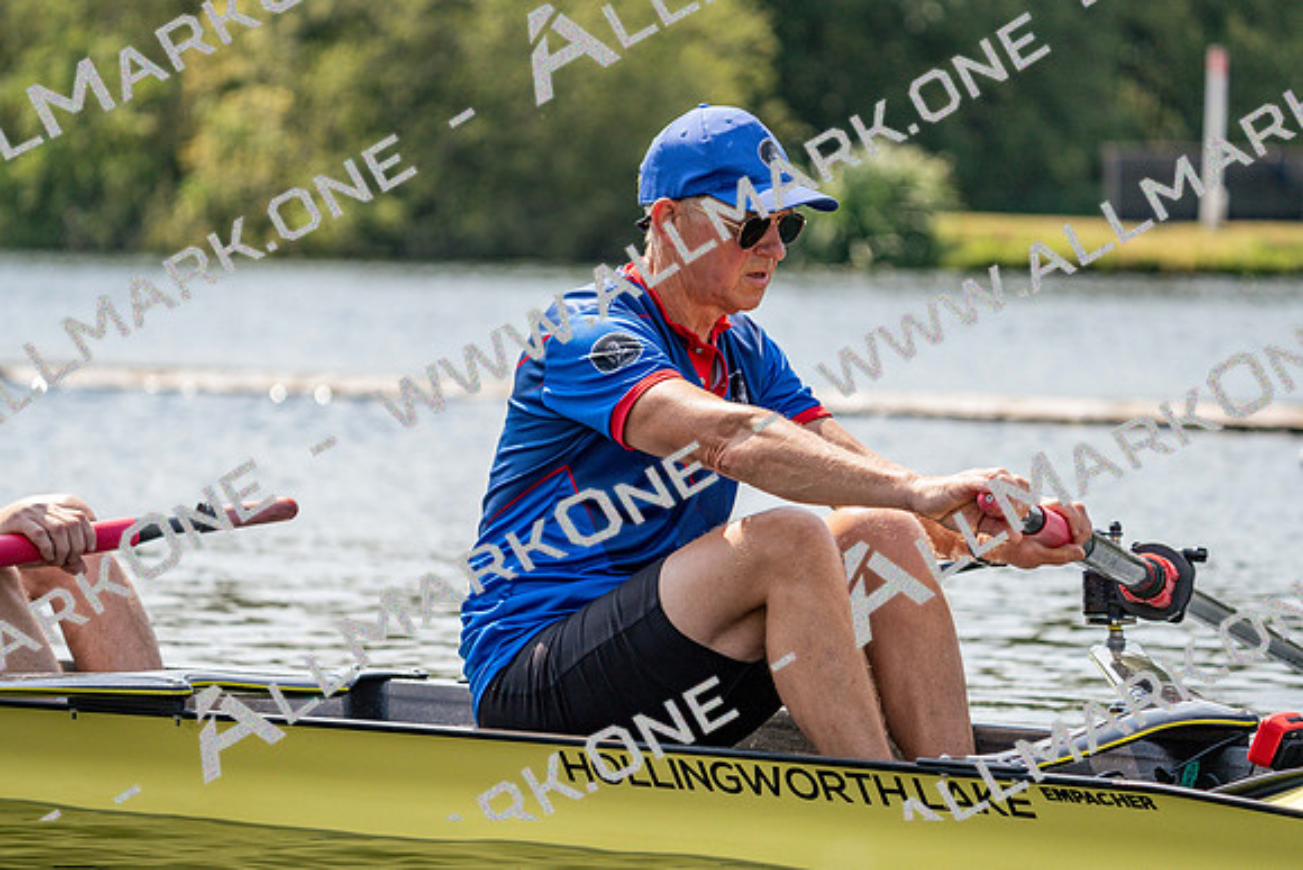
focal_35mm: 200
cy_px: 435
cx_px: 652
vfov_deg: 6.9
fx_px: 7240
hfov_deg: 10.3
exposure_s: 1/1600
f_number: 5.6
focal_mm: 200
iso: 250
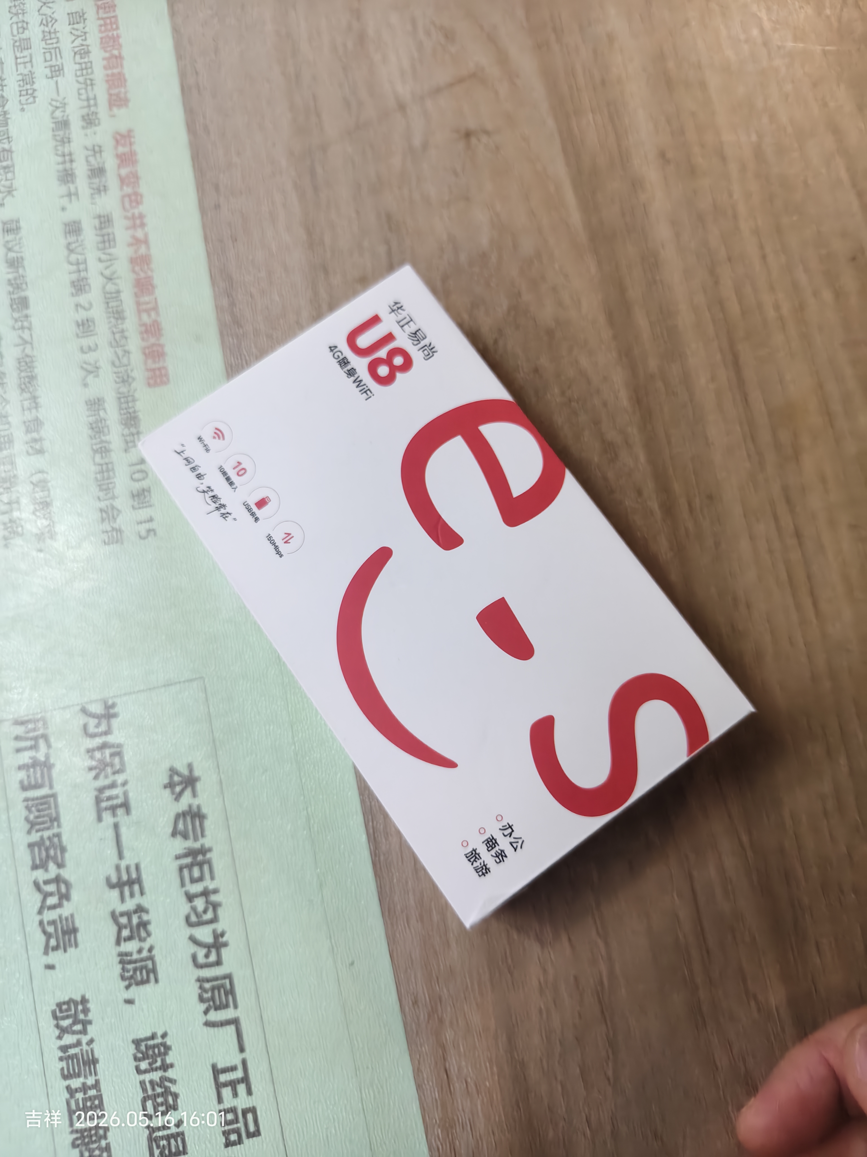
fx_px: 768
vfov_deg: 73.9
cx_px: 434
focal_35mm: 23
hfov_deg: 58.9
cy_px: 578
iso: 2200
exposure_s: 1/525
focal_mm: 5.56
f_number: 1.88
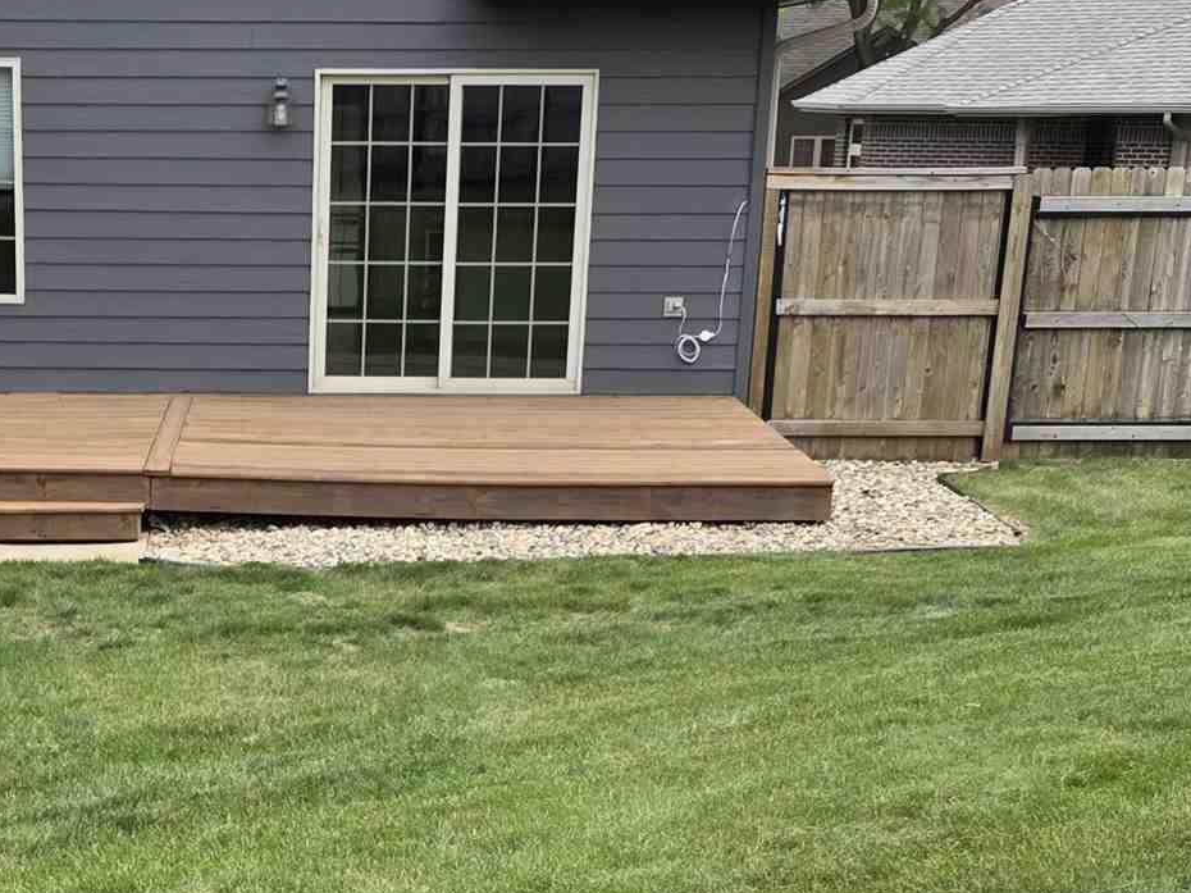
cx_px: 138
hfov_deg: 25.0
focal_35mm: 76
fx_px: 2614
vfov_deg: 18.5
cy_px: 1012
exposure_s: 1/2664
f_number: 1.7
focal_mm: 6.3
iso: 80
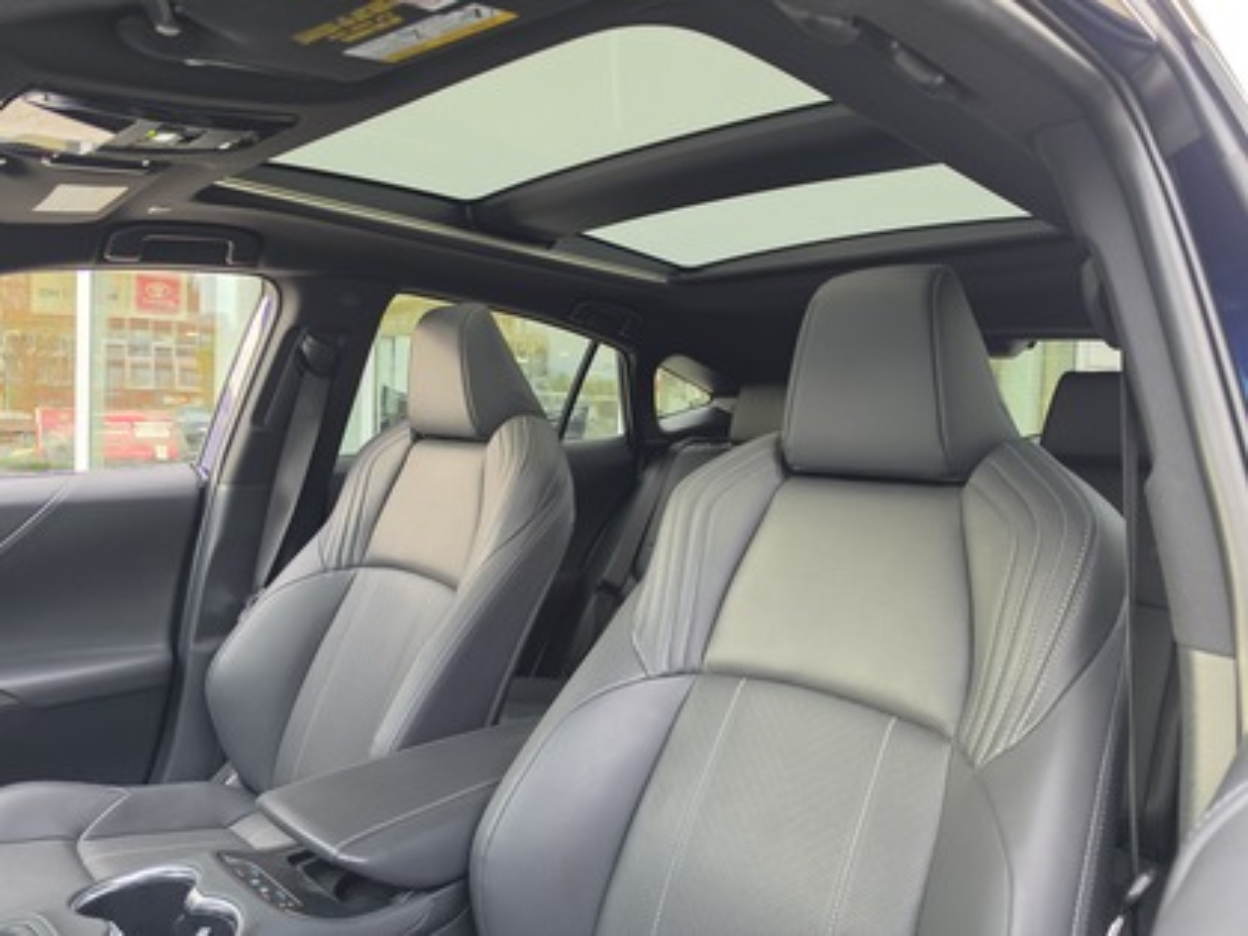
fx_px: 829
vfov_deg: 58.9
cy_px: 468
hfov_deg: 73.9
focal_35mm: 23
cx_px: 624
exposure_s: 1/180
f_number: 1.4
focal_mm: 6.5
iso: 125
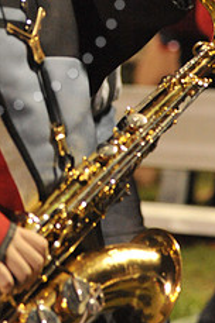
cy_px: -54
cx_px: -37
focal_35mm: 284
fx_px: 2552
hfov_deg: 4.8
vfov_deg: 7.2
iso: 6400
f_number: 4
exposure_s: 1/200
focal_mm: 112
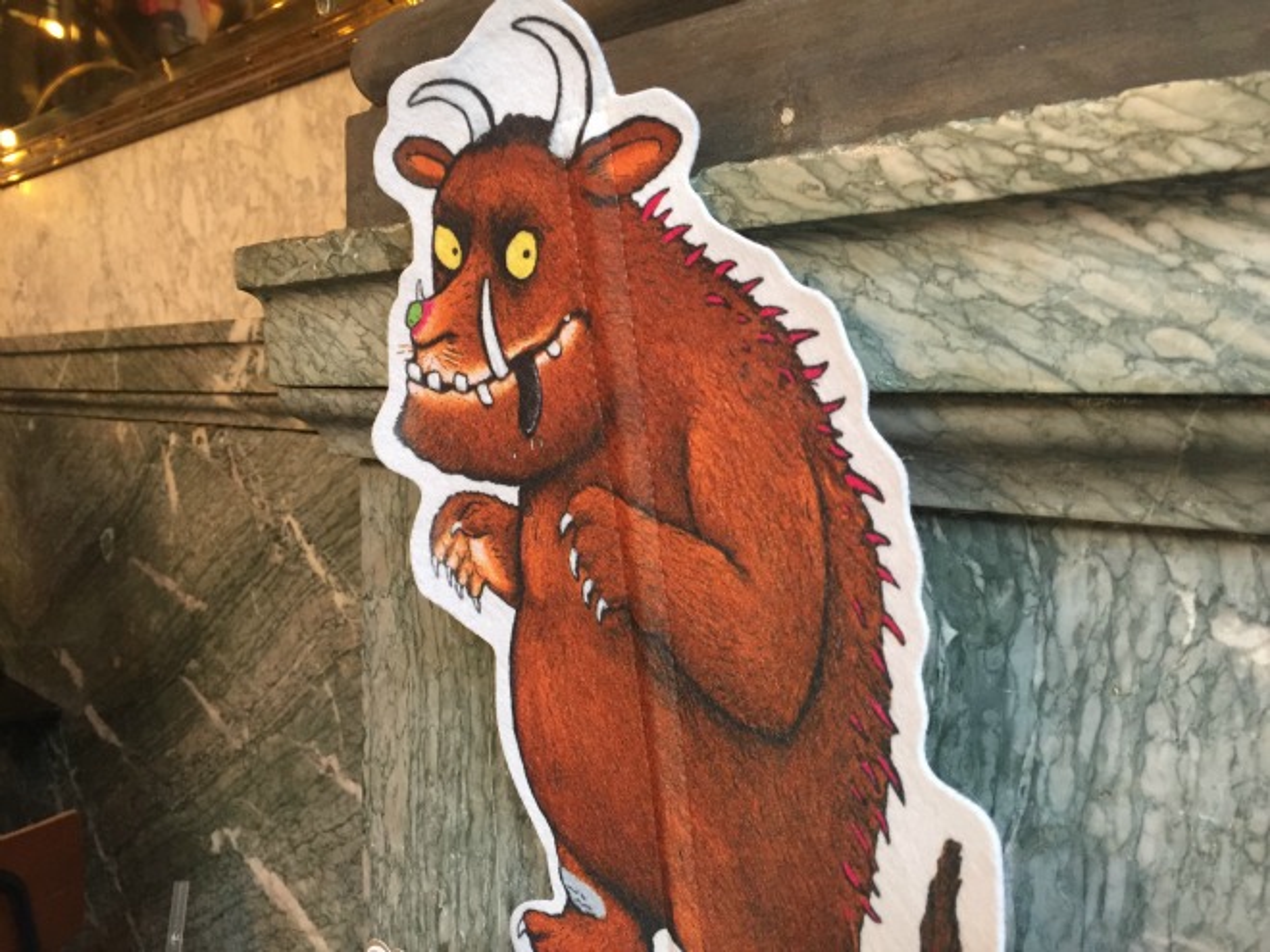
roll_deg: -1.4
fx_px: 1064
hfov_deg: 61.7
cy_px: 476
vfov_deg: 48.2
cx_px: 635
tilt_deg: -3.3
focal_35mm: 29
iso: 160
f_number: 2.2
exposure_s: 1/33
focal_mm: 4.15
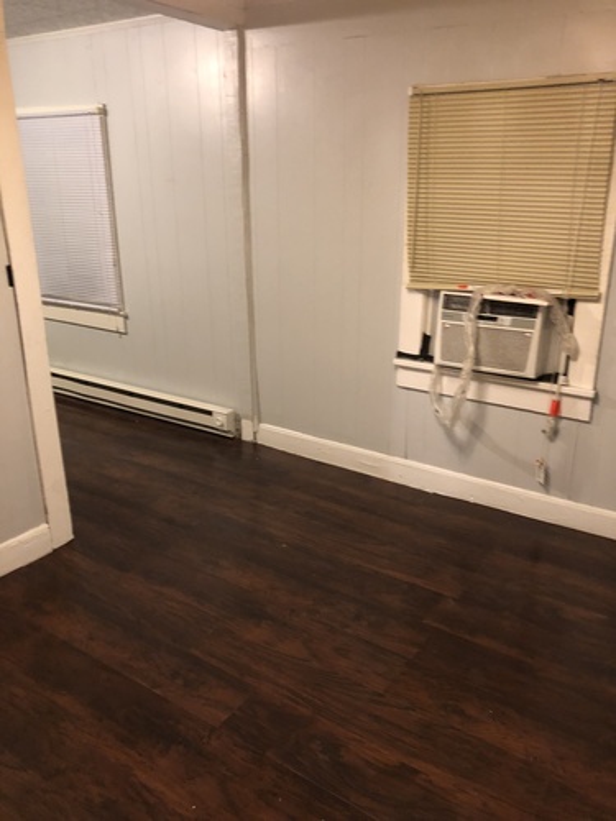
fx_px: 664
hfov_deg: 49.7
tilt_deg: -19.4
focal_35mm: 28
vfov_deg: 63.4
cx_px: 308
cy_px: 410
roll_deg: +0.8
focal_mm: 3.99
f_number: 1.8
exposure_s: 1/8
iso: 100
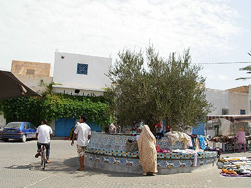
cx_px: 124
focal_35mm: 39
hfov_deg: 47.9
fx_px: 283
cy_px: 94
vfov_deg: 36.8
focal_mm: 6.3
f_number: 4.9
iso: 79
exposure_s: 1/497
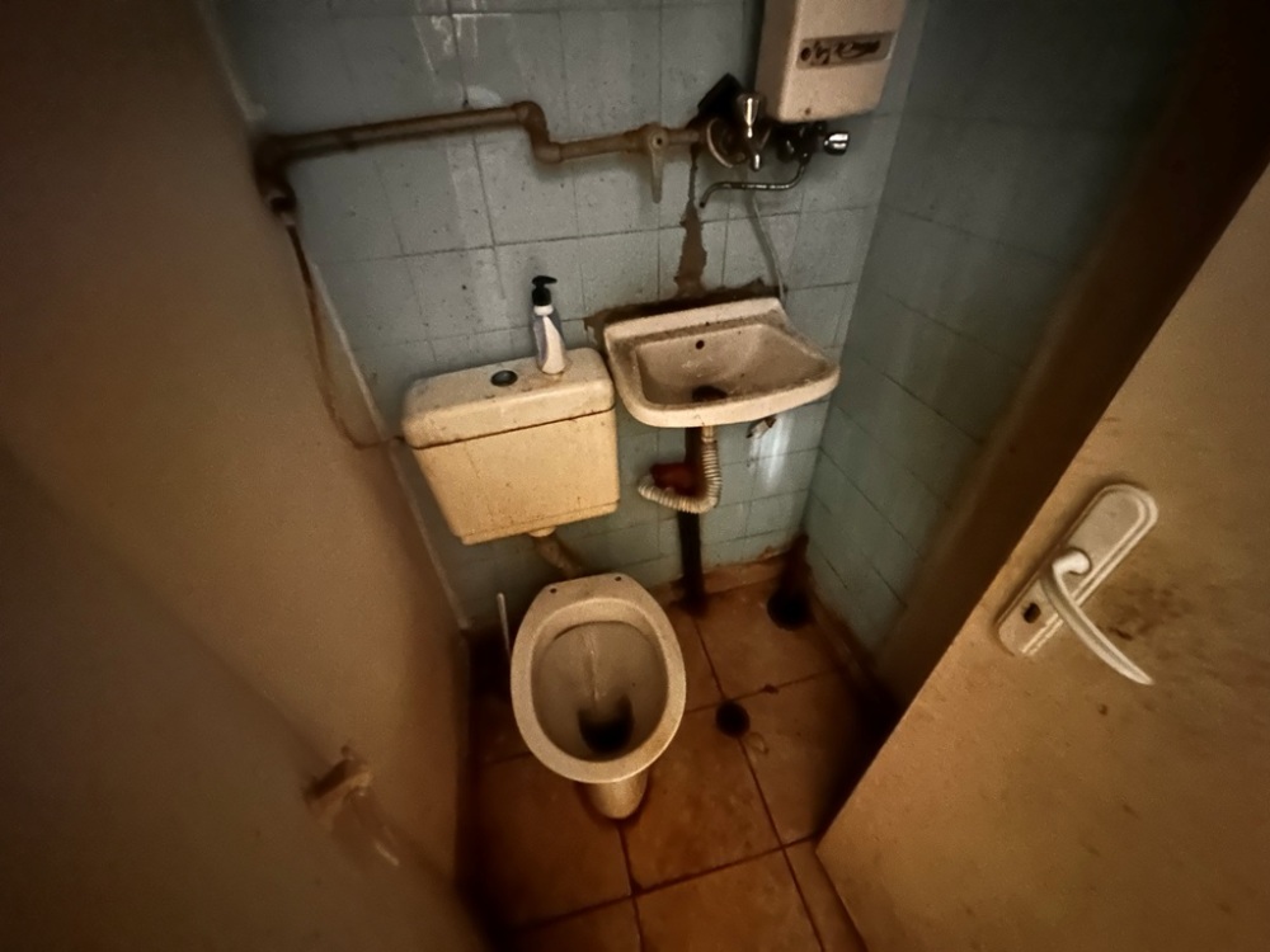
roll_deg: +1.6
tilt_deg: -38.4
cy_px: 476
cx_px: 635
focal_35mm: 14
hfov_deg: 102.1
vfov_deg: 85.7
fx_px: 514
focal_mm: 2.22
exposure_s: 1/4
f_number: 2.2
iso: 3200
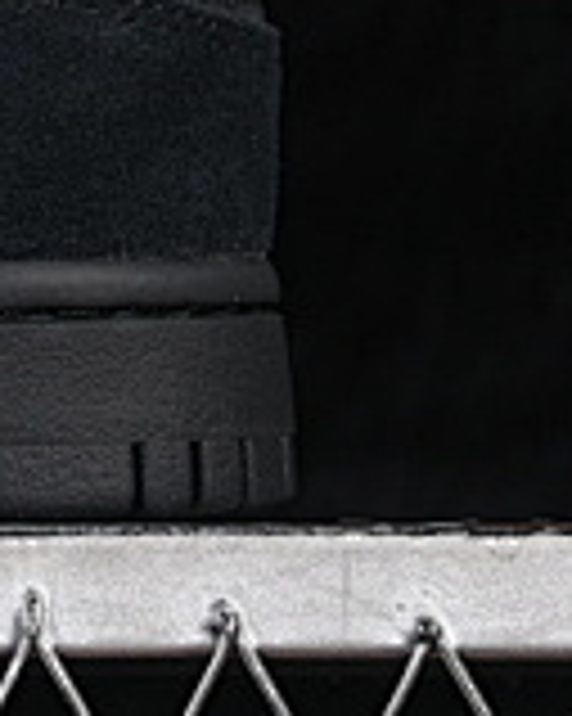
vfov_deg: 5.4
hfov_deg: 4.2
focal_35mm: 355
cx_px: -946
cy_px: -227
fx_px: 7519
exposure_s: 1/80
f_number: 6.3
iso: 160
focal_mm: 50
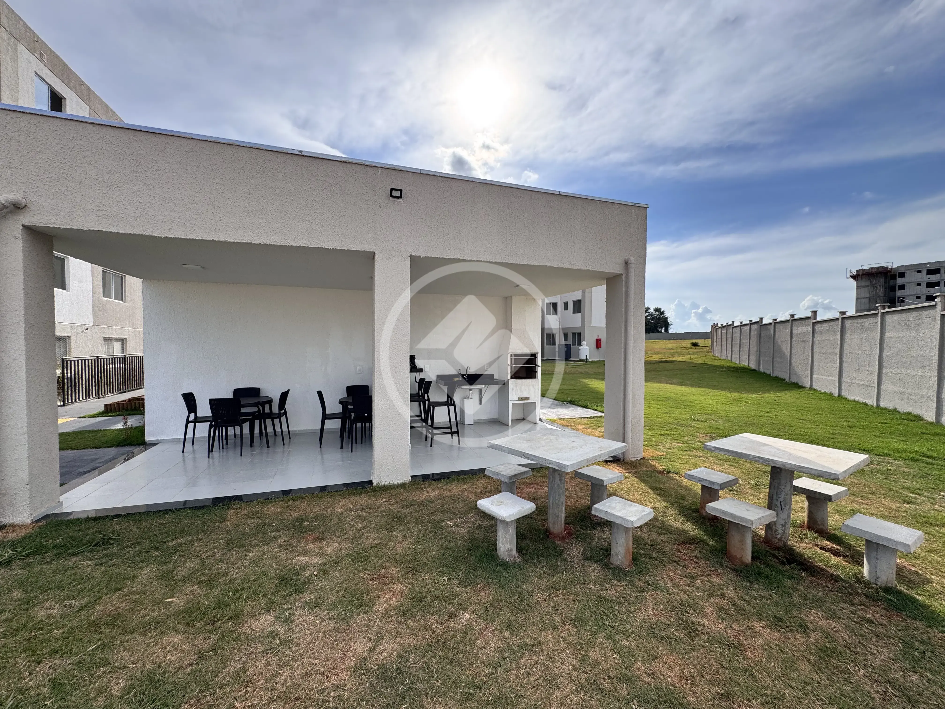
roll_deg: -0.5
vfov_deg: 85.7
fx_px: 382
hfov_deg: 102.1
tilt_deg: -0.8
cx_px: 472
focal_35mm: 14
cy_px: 354
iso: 40
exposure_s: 1/1323
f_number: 2.2
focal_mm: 2.22
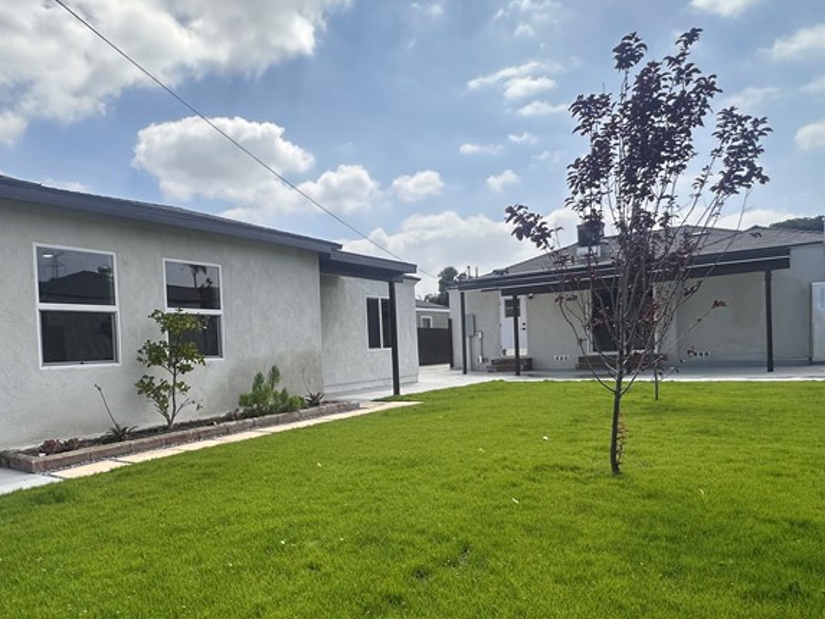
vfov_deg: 54.6
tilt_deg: -1.0
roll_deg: +3.1
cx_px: 297
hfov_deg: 68.0
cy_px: 364
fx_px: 596
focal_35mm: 25
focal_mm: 2.22
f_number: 2.2
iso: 50
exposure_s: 1/2353
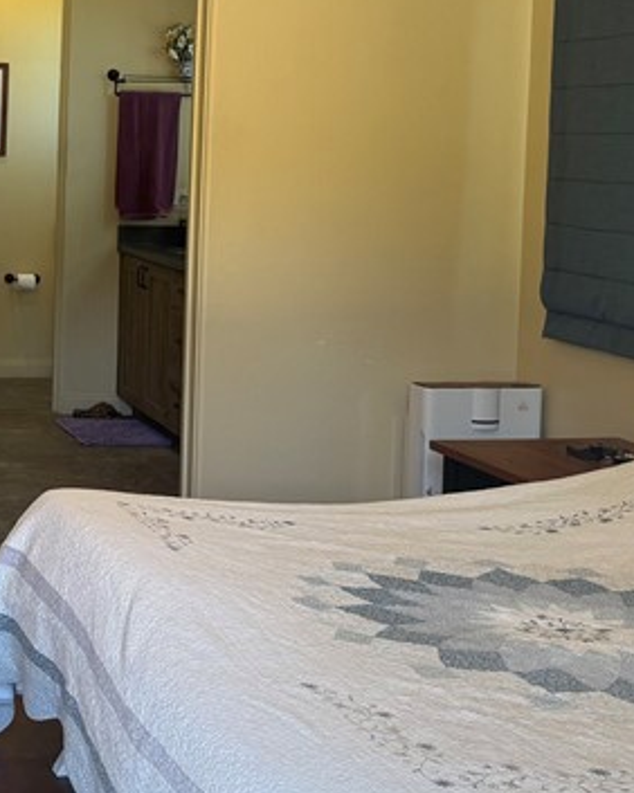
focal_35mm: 68
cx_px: -135
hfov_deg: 20.9
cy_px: 222
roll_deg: -1.3
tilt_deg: -3.7
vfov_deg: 27.6
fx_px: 1596
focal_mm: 6.76
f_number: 1.78
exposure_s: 1/111
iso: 125
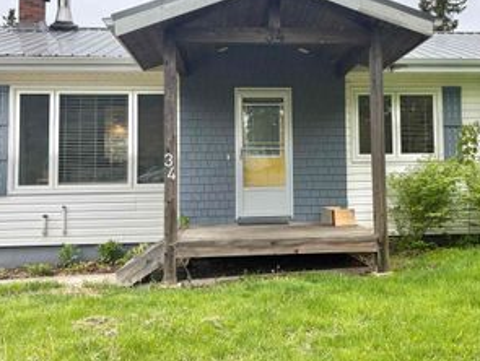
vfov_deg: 32.8
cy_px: 131
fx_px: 611
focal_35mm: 44
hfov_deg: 42.6
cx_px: 296
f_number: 1.6
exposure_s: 1/1484
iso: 50
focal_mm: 5.96
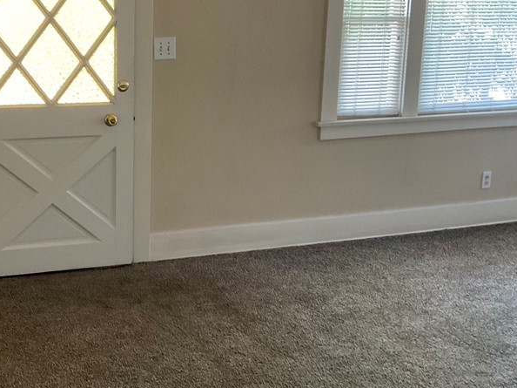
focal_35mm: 50
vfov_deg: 28.9
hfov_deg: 37.5
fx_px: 746
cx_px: 149
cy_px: 126
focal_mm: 3
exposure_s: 1/60
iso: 160
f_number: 1.8
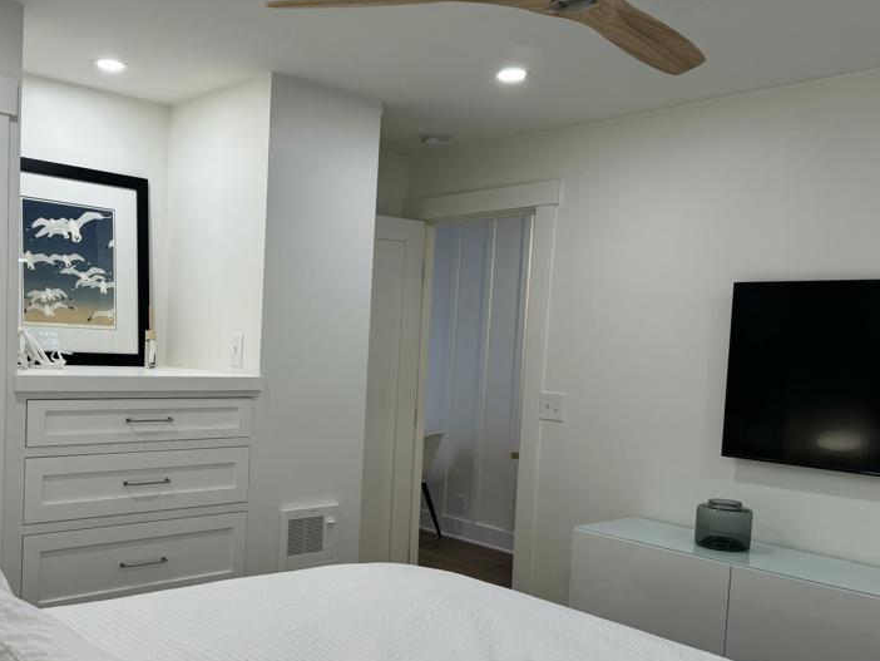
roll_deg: -2.3
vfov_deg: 40.5
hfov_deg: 51.7
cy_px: 399
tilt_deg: -4.9
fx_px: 890
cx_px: 298
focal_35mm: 35
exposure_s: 1/120
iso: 64
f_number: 1.78
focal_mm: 6.76
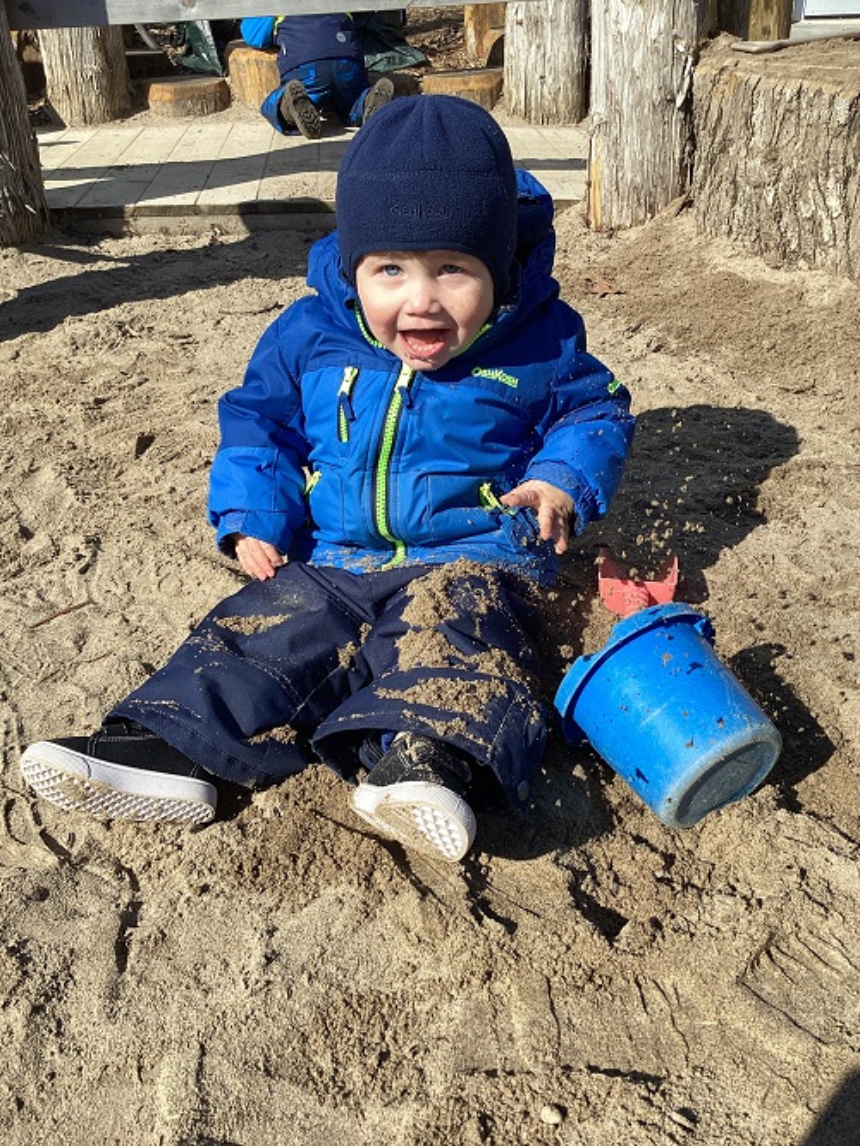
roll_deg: +2.7
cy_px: 573
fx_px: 1026
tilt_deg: -31.0
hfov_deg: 45.5
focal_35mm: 31
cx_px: 430
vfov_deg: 58.3
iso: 25
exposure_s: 1/1087
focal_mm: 3.3
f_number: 2.4
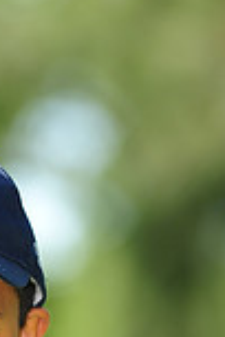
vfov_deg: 2.7
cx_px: -84
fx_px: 7106
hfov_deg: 1.8
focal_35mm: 758
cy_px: 502
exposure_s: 1/500
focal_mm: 200
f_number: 4.5
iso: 200
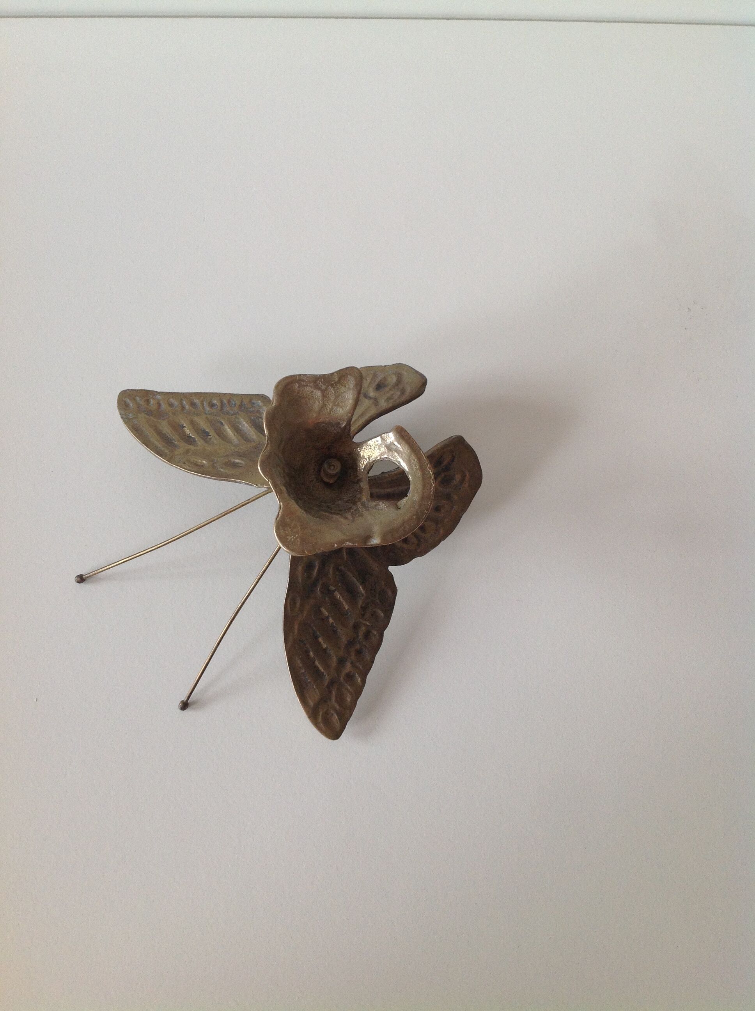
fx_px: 1021
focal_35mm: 35
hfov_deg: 40.6
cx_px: 378
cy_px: 506
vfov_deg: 52.7
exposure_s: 1/120
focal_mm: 4.28
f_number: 2.4
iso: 80
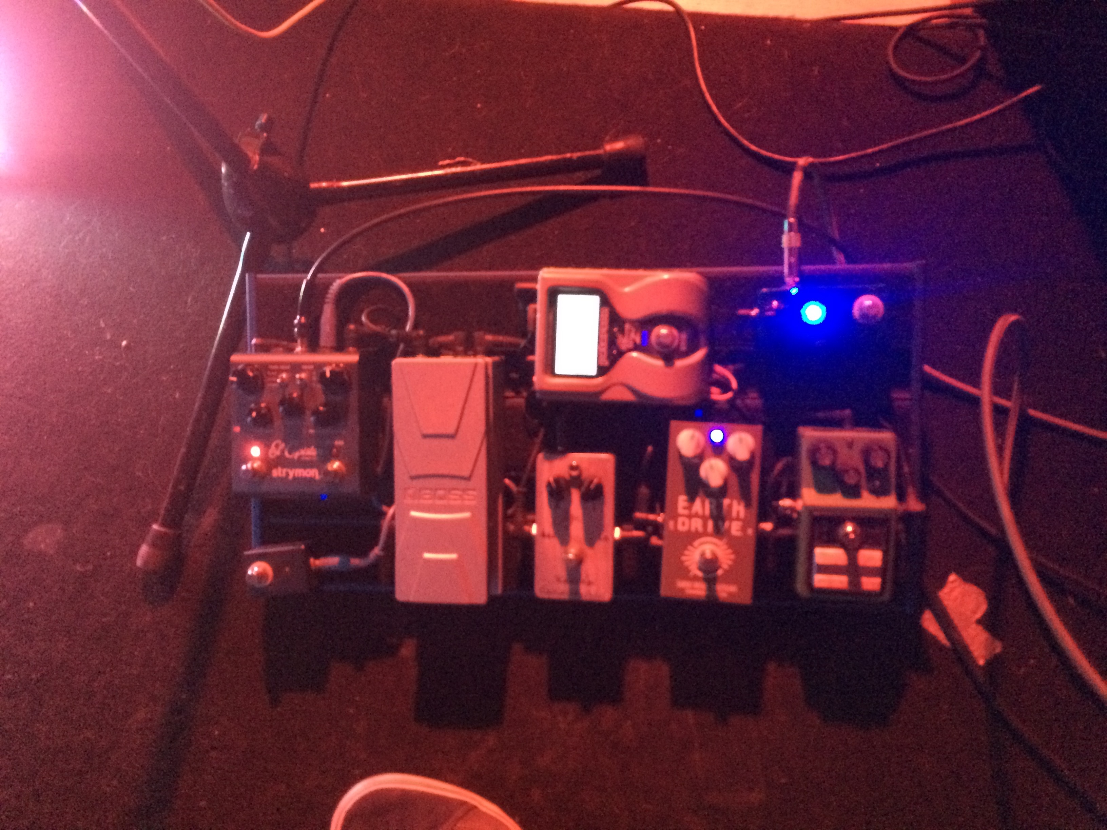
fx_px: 927
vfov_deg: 48.2
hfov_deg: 61.7
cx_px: 554
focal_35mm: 29
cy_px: 415
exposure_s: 1/15
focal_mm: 4.15
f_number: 2.2
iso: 500
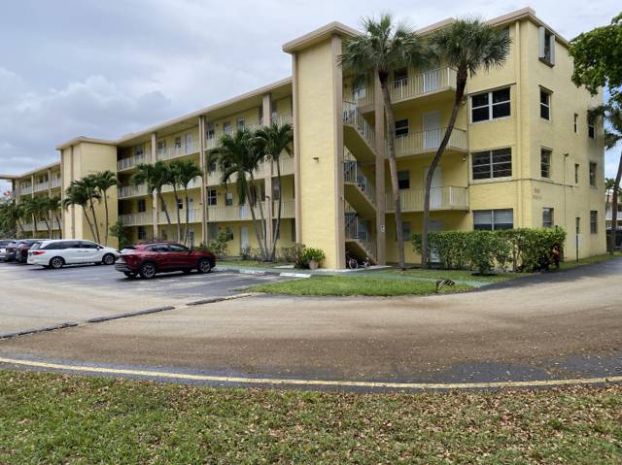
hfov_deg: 67.3
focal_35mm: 26
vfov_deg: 53.0
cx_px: 311
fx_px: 467
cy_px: 232
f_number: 1.8
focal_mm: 4.25
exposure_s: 1/1193
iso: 32
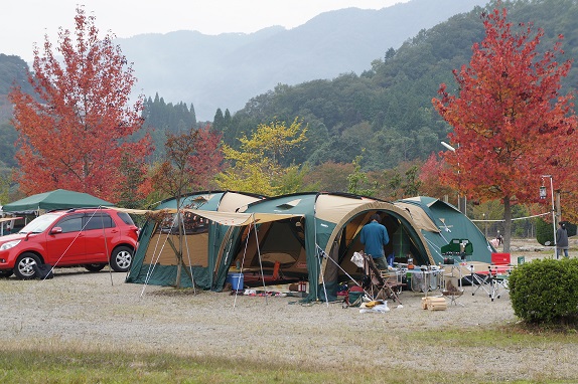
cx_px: 289
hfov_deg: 24.6
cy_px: 192
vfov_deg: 16.5
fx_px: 1324
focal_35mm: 82
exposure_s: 1/100
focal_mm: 55
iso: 200
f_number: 5.6
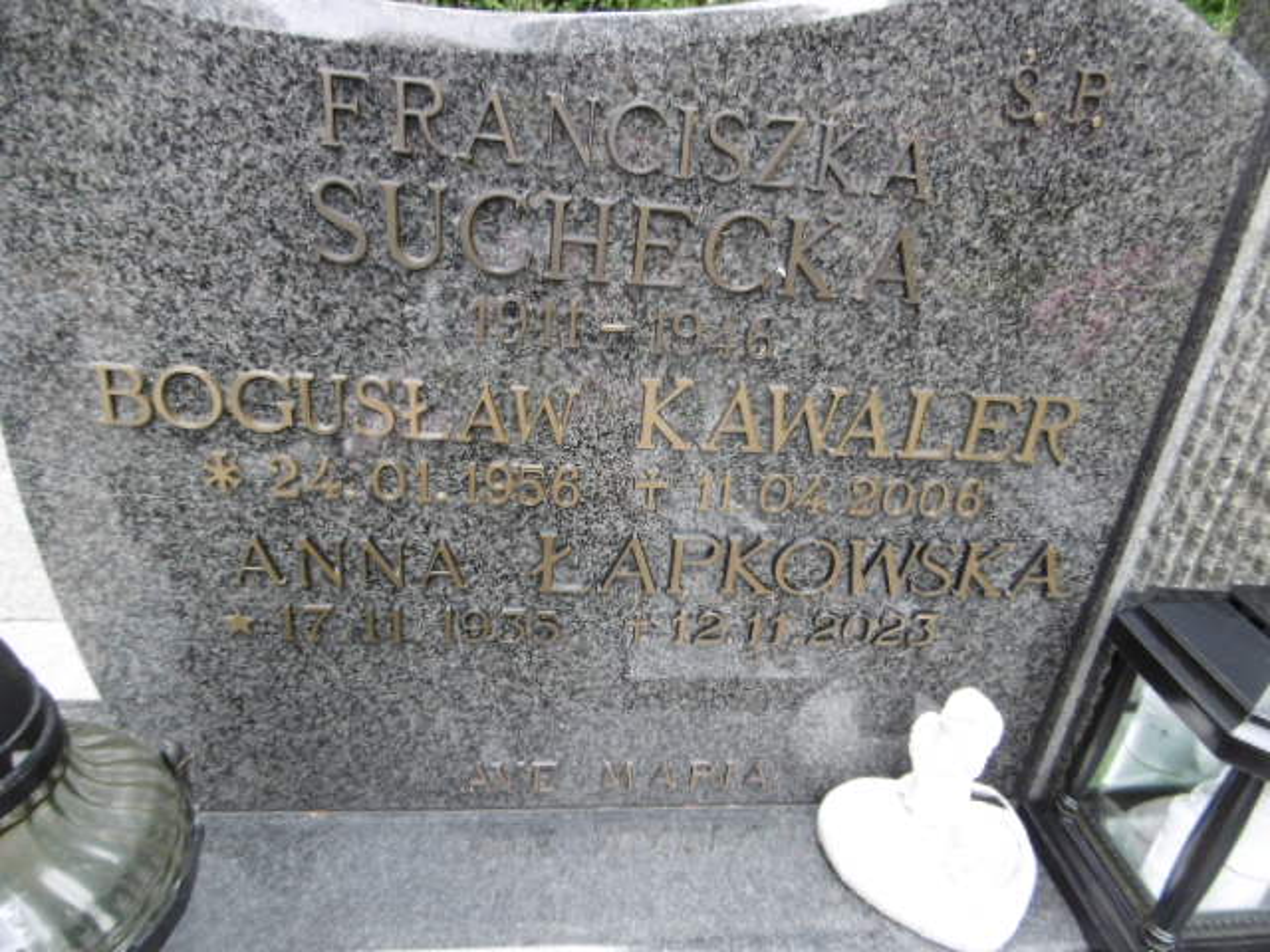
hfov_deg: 71.6
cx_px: 635
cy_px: 476
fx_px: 881
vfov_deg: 56.8
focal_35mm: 24
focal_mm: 4.3
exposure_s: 1/60
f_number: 3.1
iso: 100
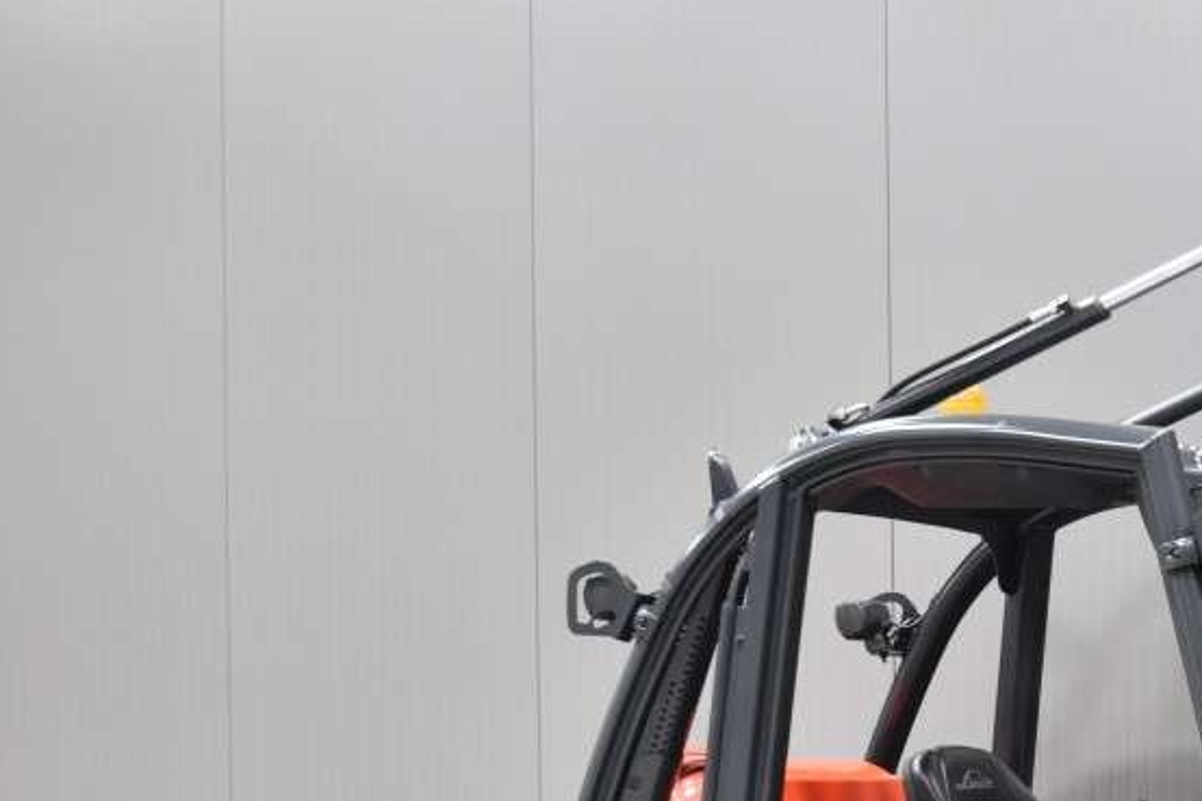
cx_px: 1224
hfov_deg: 24.7
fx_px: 2603
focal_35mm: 78
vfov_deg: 17.0
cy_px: 836
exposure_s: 1/20
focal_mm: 24
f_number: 5
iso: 1600
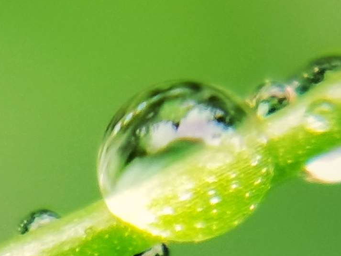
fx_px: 3113
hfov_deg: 6.2
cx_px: -187
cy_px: 396
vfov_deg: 4.7
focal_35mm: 316
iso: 64
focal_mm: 6.71
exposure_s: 1/100
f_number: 1.9
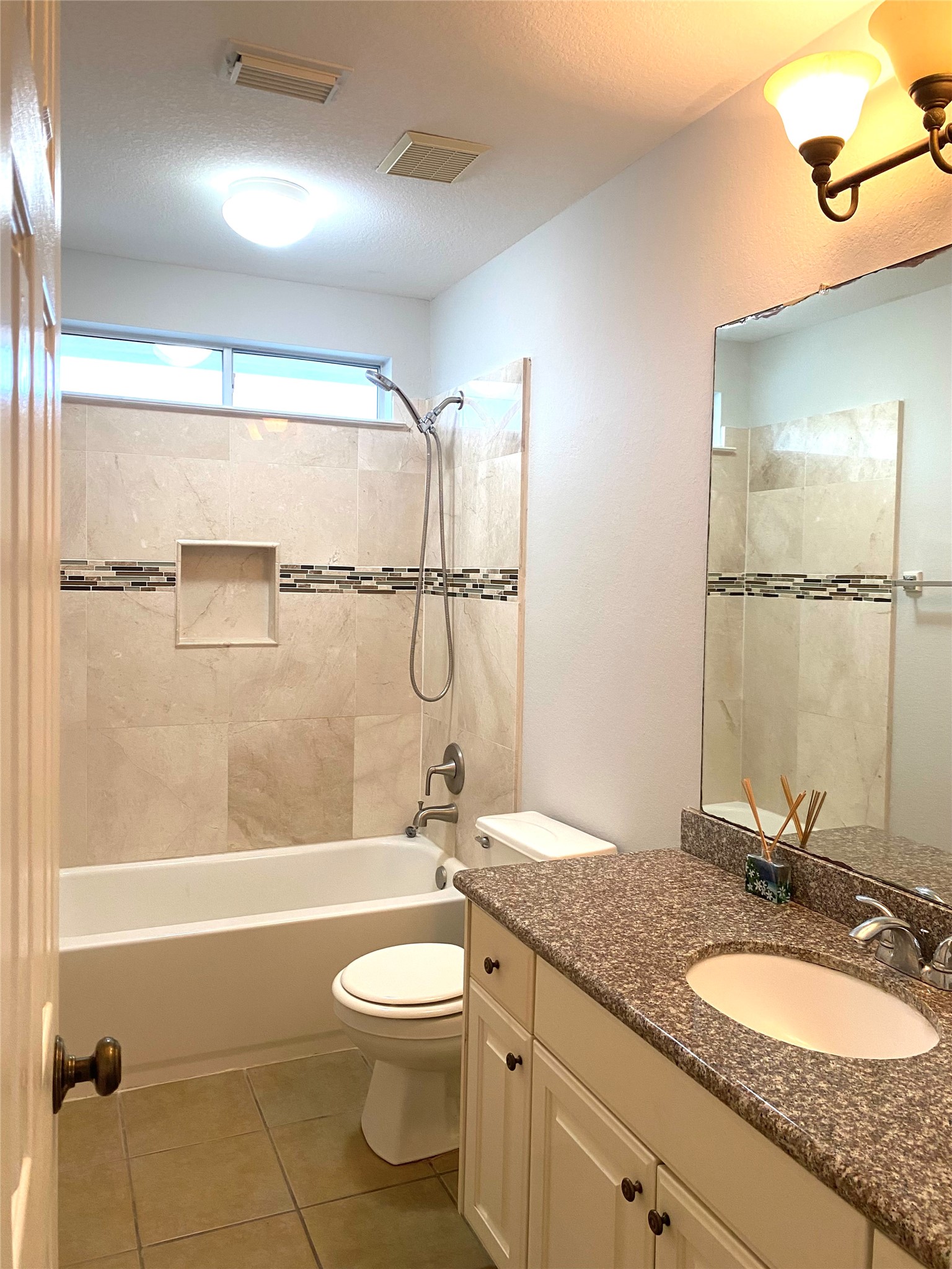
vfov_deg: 67.3
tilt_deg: -2.6
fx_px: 953
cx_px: 476
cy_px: 634
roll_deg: +0.5
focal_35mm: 26
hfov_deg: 53.1
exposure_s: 1/60
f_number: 1.8
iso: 125
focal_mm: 4.25
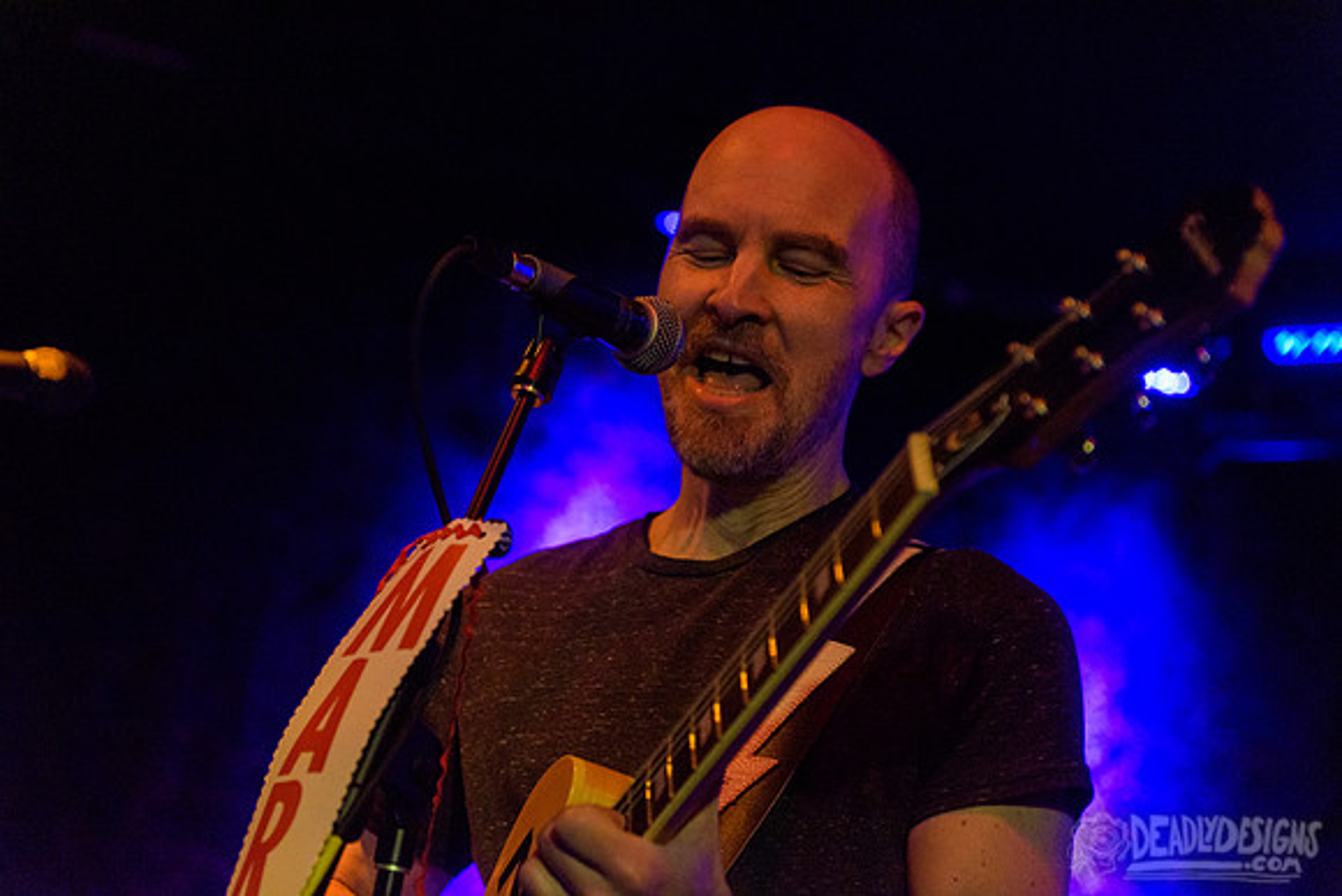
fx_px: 2610
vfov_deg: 19.5
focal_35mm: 70
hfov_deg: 28.8
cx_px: 671
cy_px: 448
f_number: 3.2
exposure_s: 1/125
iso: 3200
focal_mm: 70
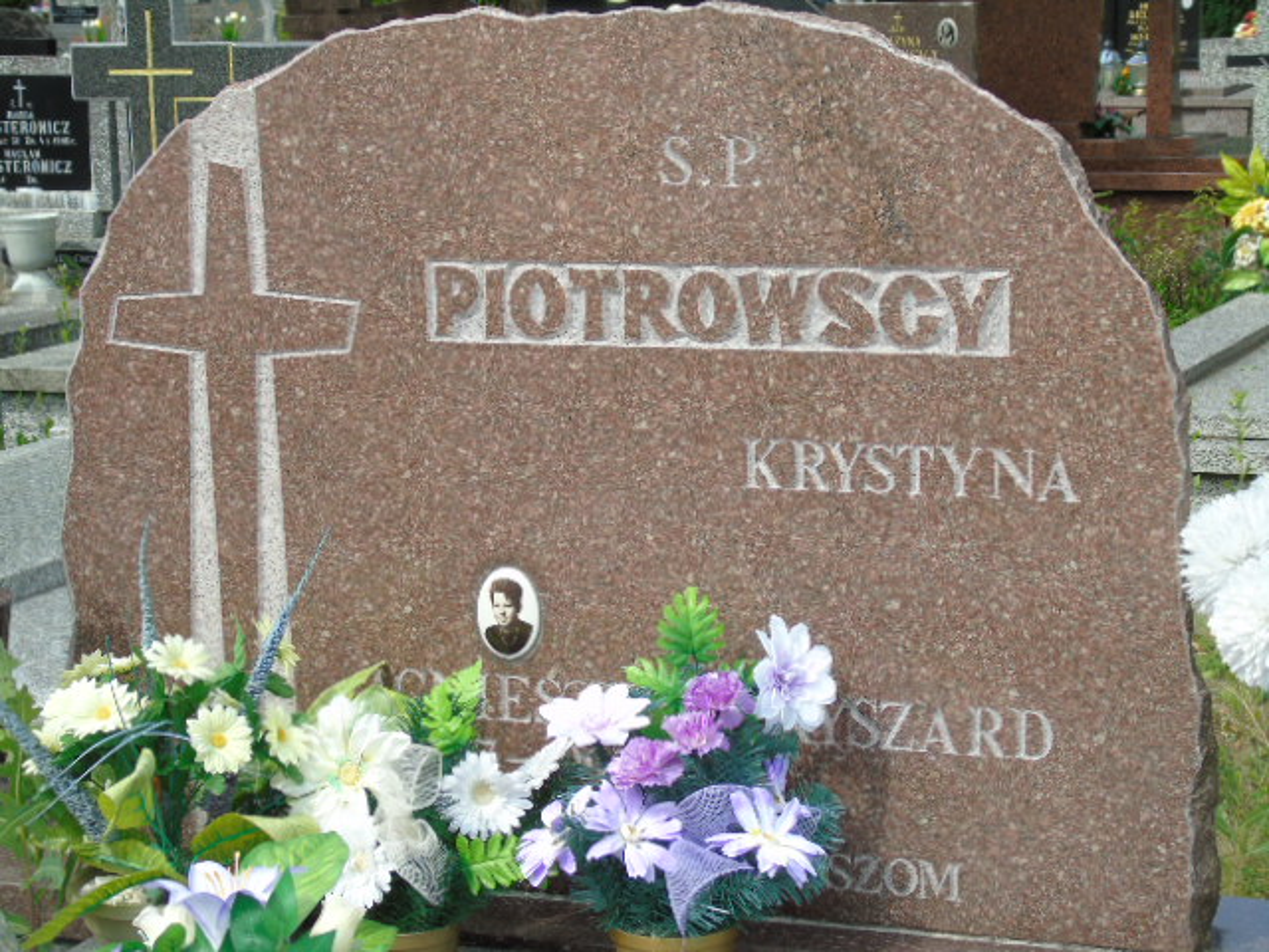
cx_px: 634
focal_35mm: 82
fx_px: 3006
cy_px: 476
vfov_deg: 18.0
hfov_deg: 23.8
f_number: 4.1
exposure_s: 1/320
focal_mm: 15
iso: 80
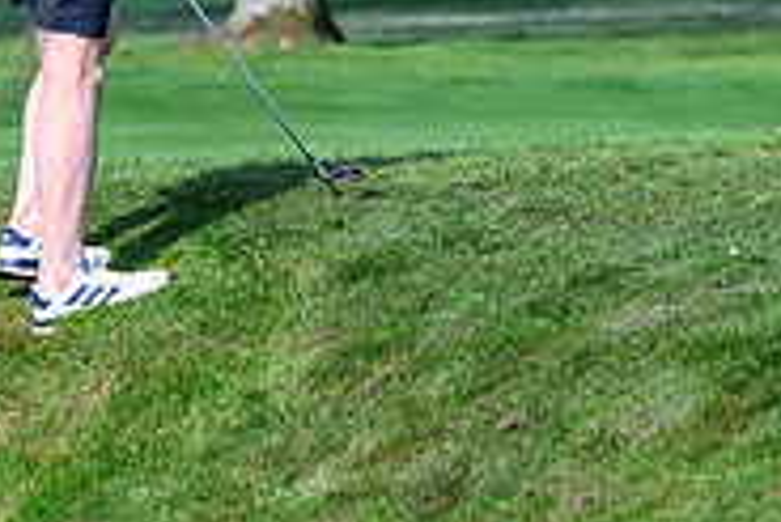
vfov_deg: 3.1
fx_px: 9575
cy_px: -142
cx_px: -357
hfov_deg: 4.6
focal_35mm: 441
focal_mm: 140
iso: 500
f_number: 5
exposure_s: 1/1600
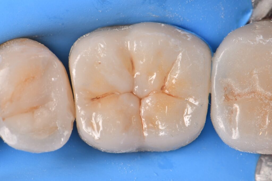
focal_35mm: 157
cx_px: 136
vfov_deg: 8.7
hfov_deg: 13.1
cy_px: 90
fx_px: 1186
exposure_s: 1/160
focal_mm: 105
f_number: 32
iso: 200
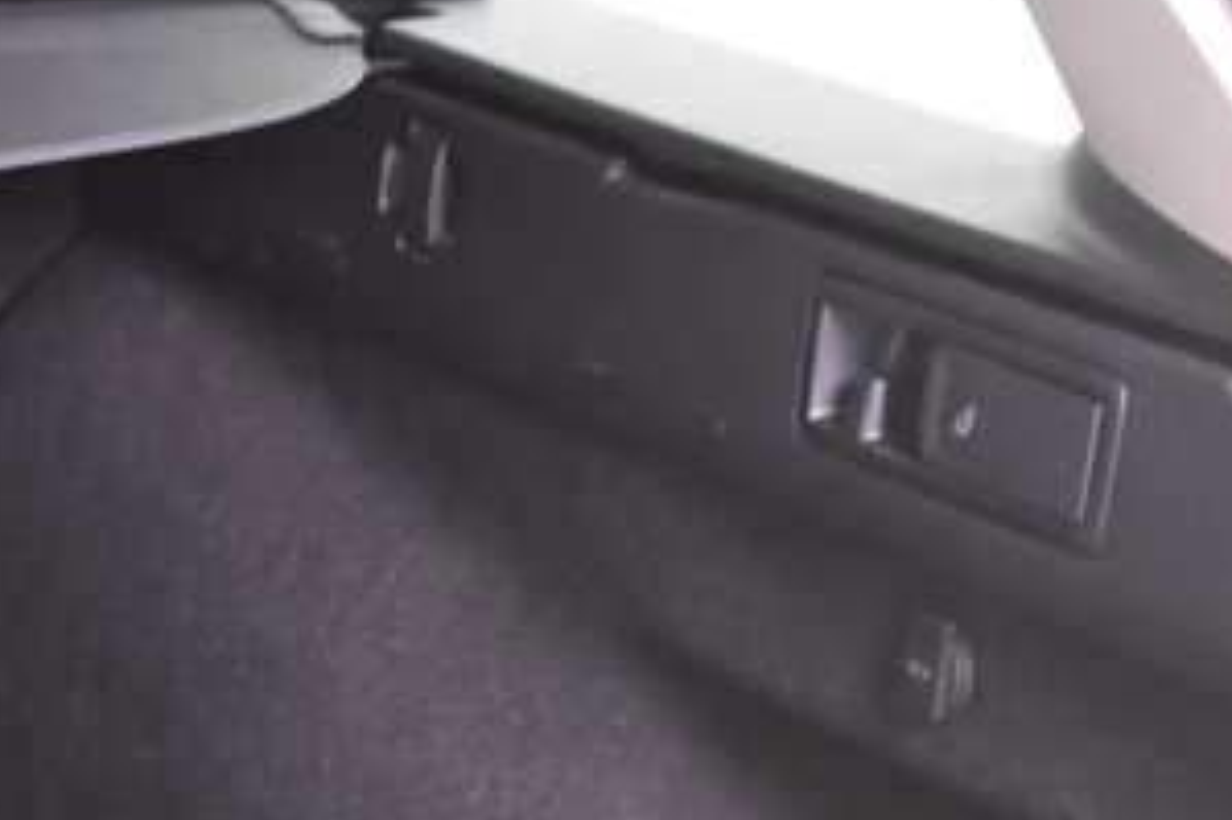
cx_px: -692
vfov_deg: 8.6
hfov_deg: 12.6
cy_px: 1362
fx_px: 5267
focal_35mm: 154
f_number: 3
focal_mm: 24
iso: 2800
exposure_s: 1/40
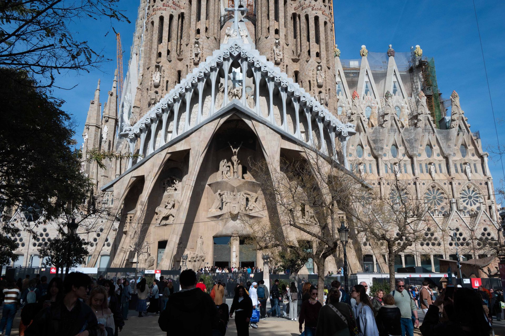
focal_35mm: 30
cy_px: 168
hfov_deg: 62.8
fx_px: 413
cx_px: 252
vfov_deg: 44.2
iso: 1250
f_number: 20
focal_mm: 29.5
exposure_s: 1/1000
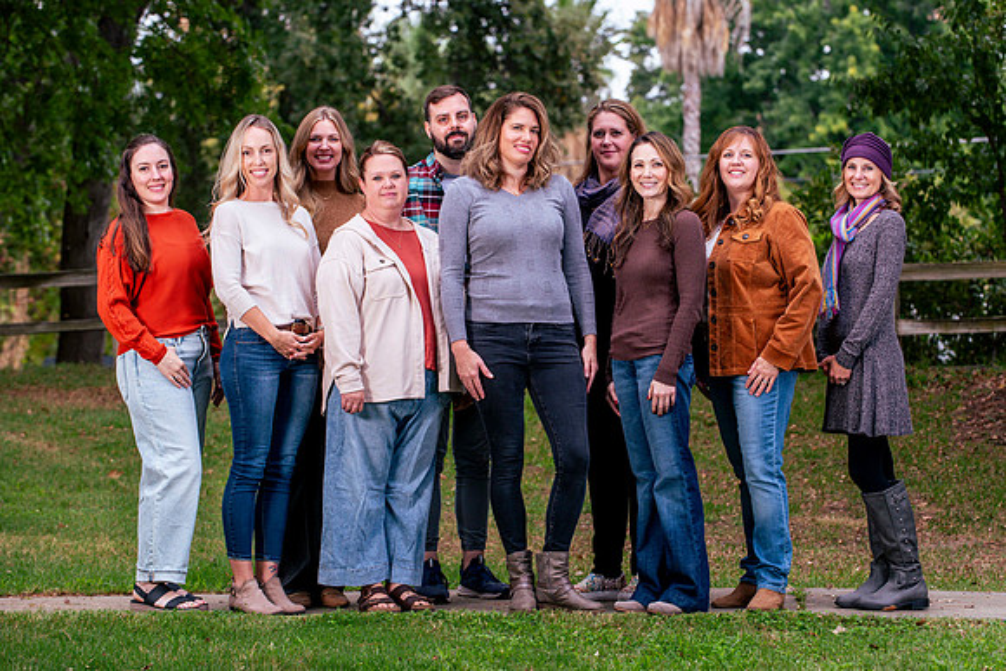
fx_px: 3692
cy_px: 302
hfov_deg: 15.5
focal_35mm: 132
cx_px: 554
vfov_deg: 10.4
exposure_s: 1/250
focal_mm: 120
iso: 200
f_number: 5.6
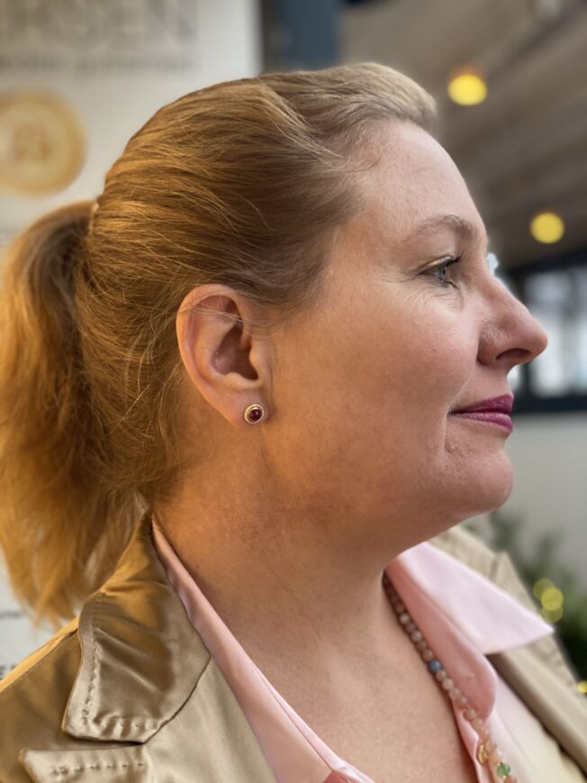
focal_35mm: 52
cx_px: 294
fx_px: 1175
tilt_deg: -0.3
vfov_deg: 36.8
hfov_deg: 28.0
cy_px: 392
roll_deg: +2.3
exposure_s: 1/33
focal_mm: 6
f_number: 2
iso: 125
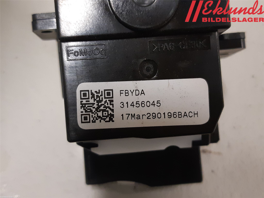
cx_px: 132
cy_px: 99
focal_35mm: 26
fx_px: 198
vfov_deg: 53.1
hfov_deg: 67.3
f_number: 1.7
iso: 250
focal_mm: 3.93
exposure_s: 1/50
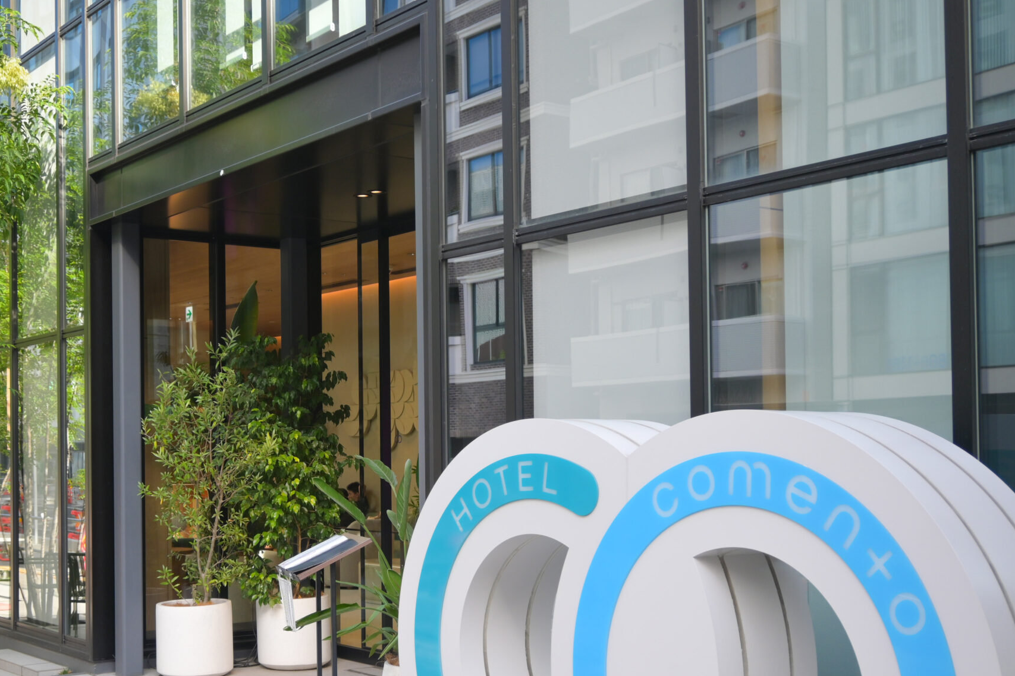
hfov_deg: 40.5
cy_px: 428
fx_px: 1364
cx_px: 369
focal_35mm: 48
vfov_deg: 27.8
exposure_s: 1/125
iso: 100
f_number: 4
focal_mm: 21.5
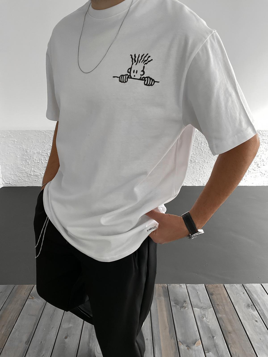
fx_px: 299
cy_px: 178
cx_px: 134
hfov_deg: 48.2
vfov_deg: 61.7
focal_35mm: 29
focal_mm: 3
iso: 64
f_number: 1.8
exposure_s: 1/100
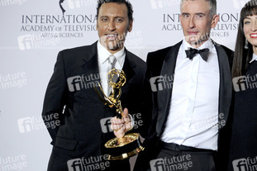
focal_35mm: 152
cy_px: 102
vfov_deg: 9.0
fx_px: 1084
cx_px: 182
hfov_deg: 13.5
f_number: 3.5
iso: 1000
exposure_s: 1/500
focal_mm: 105
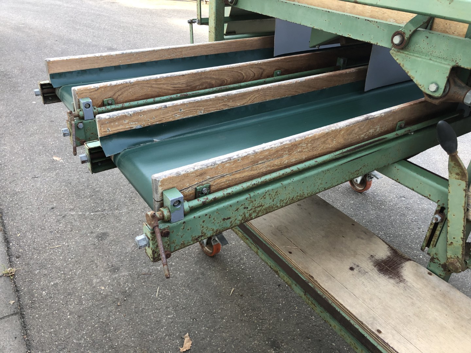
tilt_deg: -33.0
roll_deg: -1.2
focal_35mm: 28
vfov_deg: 49.7
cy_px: 176
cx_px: 236
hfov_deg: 63.4
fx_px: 381
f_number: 1.8
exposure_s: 1/120
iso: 50
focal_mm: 4
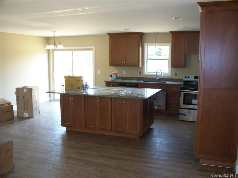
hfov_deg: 51.4
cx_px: 119
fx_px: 248
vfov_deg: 39.7
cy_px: 89
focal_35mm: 36
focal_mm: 7.54
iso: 200
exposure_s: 1/50
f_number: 2.8
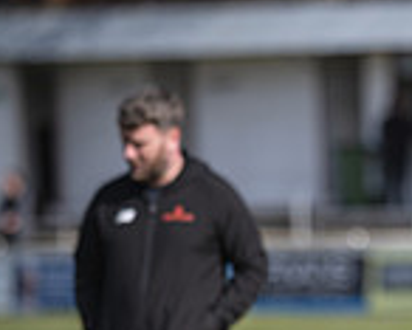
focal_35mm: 585
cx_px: 593
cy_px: 417
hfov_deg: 3.3
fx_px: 7138
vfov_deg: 2.6
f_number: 2
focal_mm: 135
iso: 32
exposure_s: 1/1600
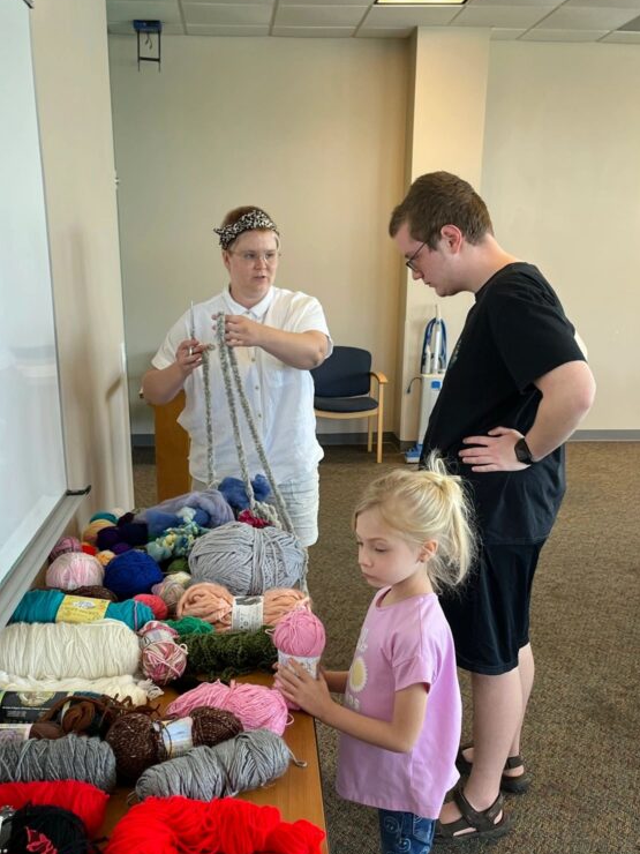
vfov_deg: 50.8
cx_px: 294
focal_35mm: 36
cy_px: 537
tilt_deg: -15.9
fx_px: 887
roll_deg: +2.4
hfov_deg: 39.6
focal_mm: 5.1
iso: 125
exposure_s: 1/109
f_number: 1.6
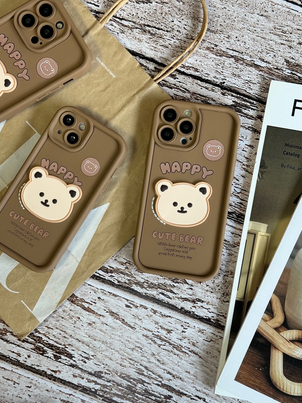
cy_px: 201
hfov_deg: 29.7
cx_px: 151
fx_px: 570
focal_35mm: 49
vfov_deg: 38.9
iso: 80
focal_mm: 6.86
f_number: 1.78
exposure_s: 1/100
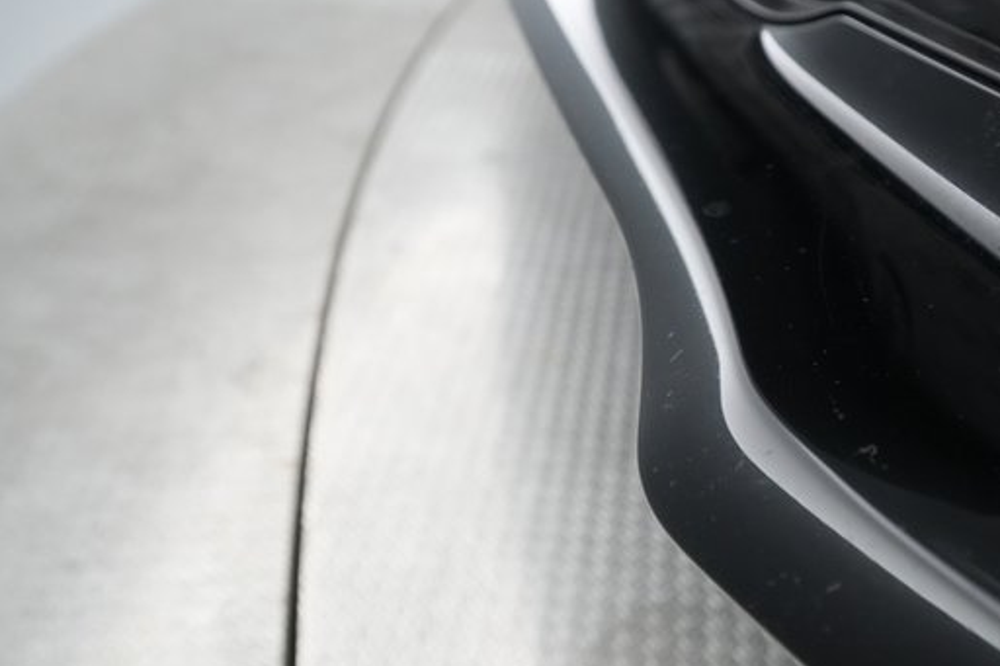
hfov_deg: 54.2
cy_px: 344
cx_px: 576
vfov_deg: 37.8
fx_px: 972
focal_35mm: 35
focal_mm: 28
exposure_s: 1/100
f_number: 4.5
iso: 6400
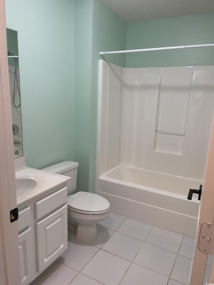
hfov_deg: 54.9
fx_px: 206
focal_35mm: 25
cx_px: 107
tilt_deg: -13.3
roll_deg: -3.3
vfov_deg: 69.4
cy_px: 142
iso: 125
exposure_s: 1/120
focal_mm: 5.1
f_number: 1.6
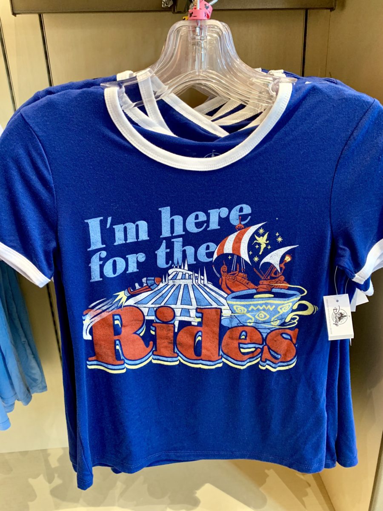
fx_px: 384
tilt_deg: -20.8
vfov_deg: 67.3
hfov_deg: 53.1
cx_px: 192
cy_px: 256
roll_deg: +1.4
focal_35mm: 26
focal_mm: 4.25
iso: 250
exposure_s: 1/60
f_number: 1.8
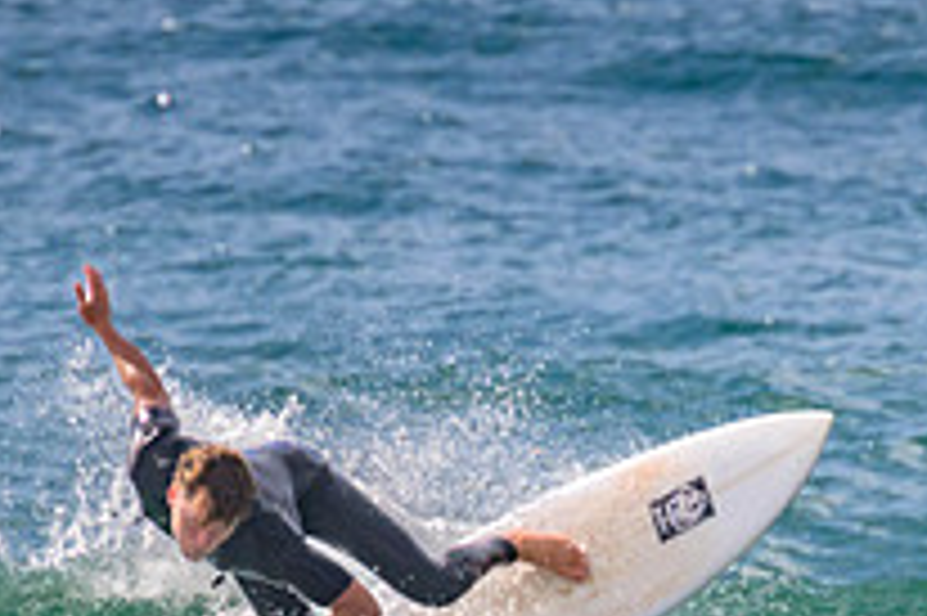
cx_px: 789
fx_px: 67795
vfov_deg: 0.5
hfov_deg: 0.8
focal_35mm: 2635
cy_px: 637
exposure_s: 1/2000
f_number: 11
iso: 800
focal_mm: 800
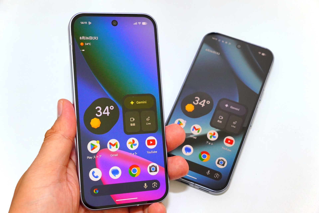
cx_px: 160
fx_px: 464
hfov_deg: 38.0
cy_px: 106
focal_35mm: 52
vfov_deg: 25.8
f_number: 7.1
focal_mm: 34.9
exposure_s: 1/125
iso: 1600
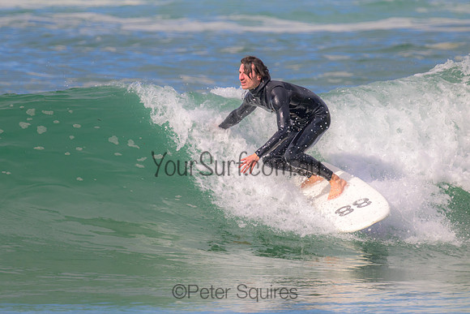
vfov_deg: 1.5
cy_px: 139
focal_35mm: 890
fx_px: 11617
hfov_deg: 2.3
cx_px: 209
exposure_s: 1/1250
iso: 800
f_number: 11
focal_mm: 800
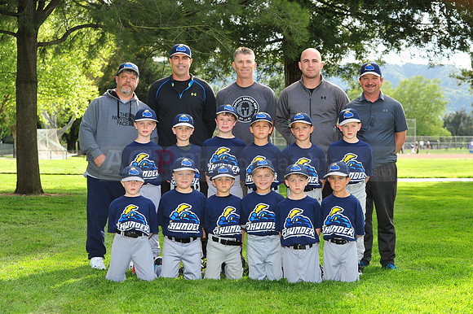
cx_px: 236
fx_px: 1050
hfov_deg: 25.4
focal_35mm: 80
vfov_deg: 17.0
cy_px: 157
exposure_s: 1/320
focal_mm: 80
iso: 320
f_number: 7.1
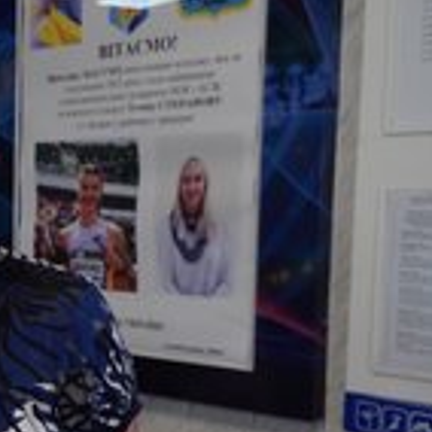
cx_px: -113
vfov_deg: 23.7
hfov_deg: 21.9
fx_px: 1017
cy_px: 324
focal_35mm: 72
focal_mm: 20
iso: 640
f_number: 4.5
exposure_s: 1/80
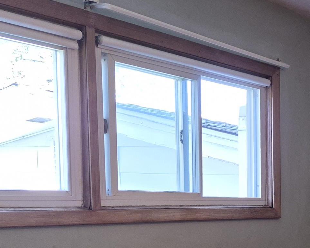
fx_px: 660
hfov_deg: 23.1
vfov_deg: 20.3
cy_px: 274
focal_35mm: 72
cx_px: 413
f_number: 1.8
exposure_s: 1/120
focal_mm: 5.4
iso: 400
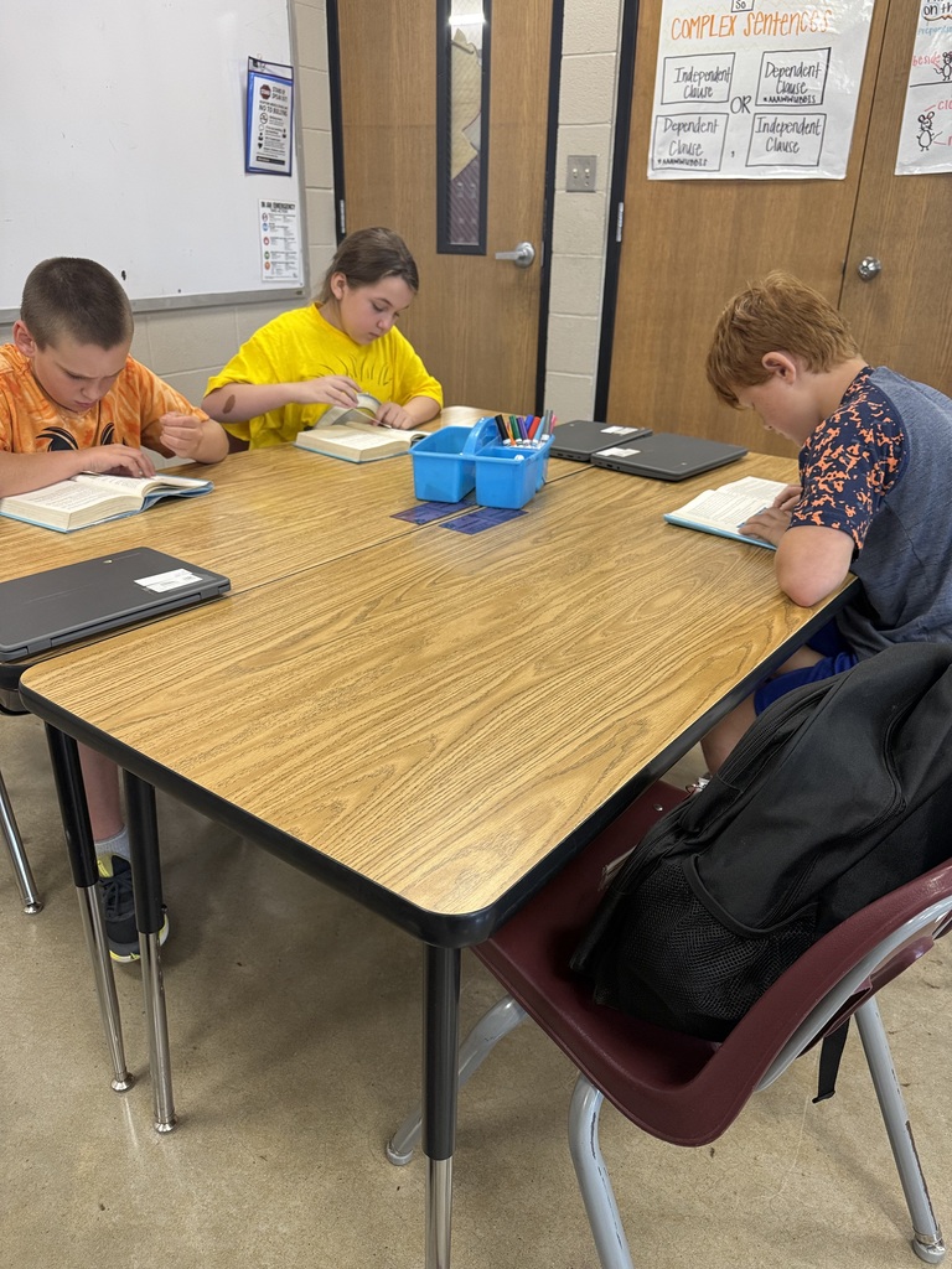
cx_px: 476
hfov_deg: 56.8
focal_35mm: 24
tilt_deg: -23.7
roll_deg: -1.4
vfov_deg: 71.6
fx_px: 880
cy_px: 634
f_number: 1.78
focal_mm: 6.76
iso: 200
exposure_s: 1/120
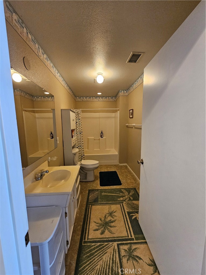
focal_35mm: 13
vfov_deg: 106.2
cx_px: 103
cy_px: 138
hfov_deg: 89.9
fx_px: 103
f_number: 2.2
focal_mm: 2.2
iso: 400
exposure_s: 1/30
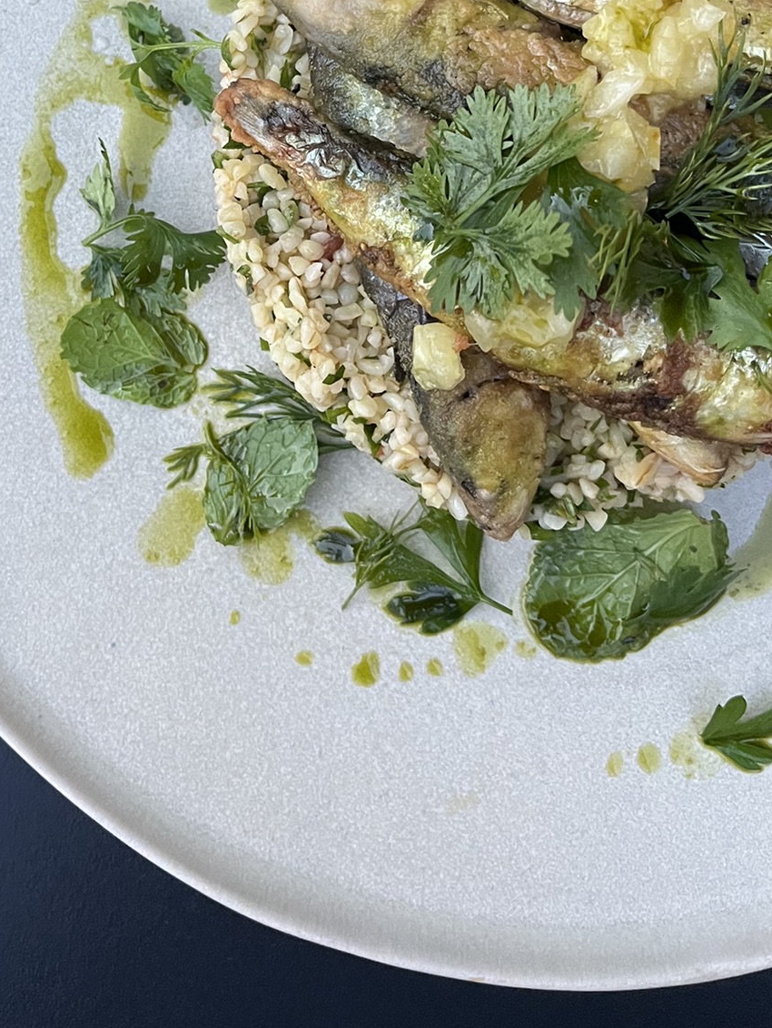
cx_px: 228
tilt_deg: -83.3
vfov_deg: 37.9
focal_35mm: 47
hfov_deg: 30.5
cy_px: 114
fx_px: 1397
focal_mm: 5.1
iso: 400
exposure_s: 1/60
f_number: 1.6
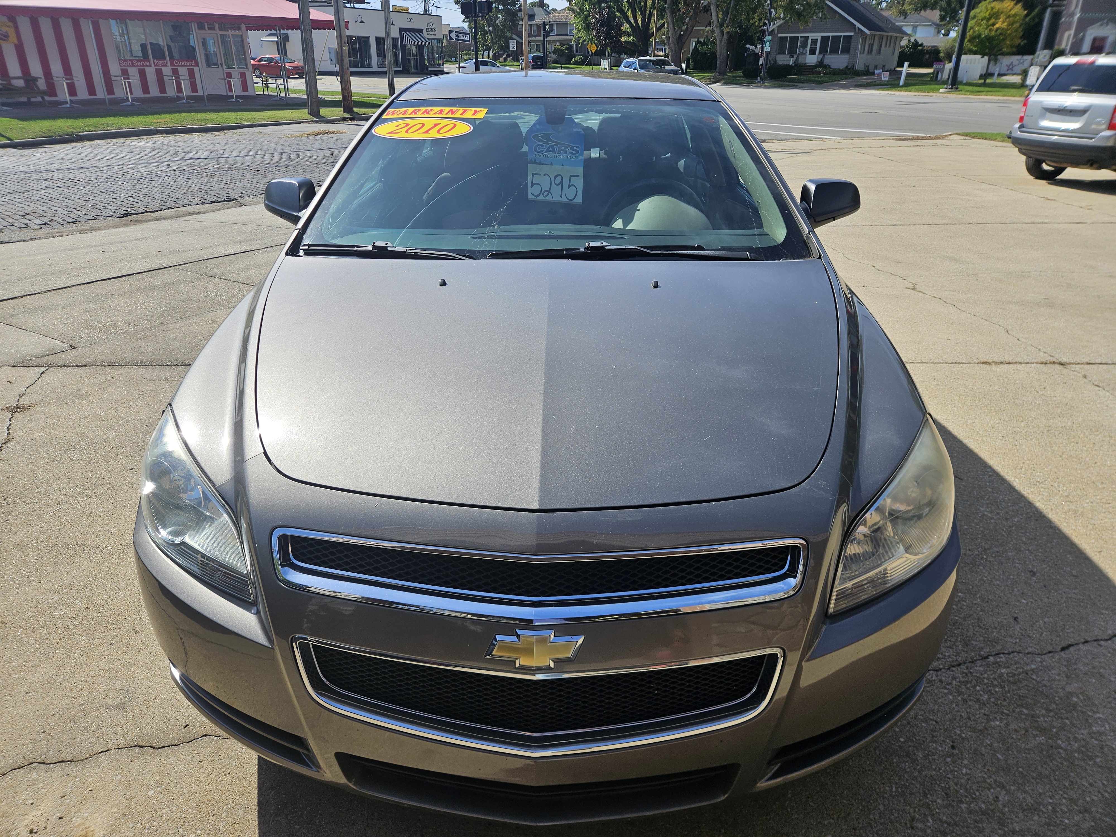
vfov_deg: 58.9
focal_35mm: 23
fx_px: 742
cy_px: 418
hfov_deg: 73.9
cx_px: 558
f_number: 1.8
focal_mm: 5.4
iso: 25
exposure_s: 1/1859
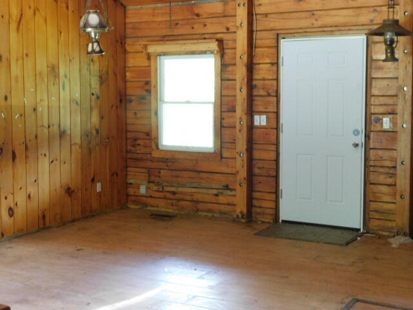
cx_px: 206
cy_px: 155
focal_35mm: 51
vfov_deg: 28.6
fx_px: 608
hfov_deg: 37.5
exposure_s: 1/8
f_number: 3.8
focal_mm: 9
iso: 400
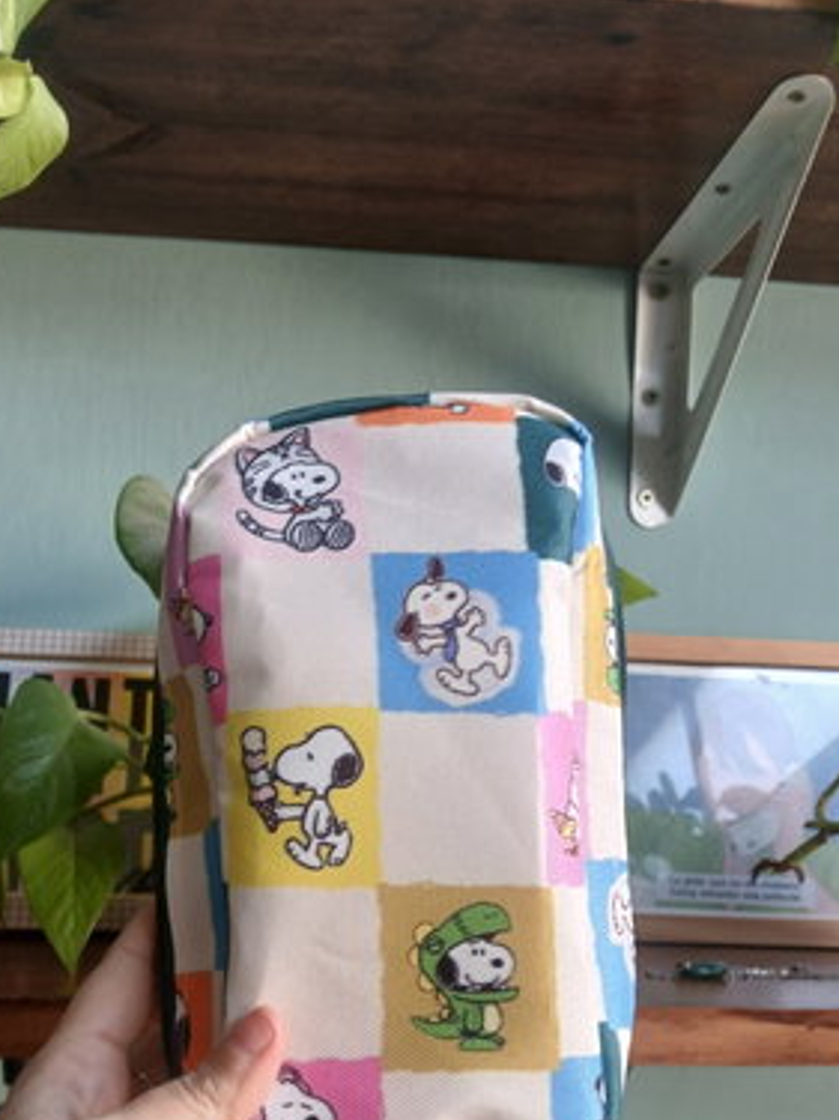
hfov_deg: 38.6
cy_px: 739
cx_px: 364
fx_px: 1196
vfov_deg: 49.4
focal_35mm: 37
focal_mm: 3.98
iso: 100
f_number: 1.8
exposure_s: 1/50
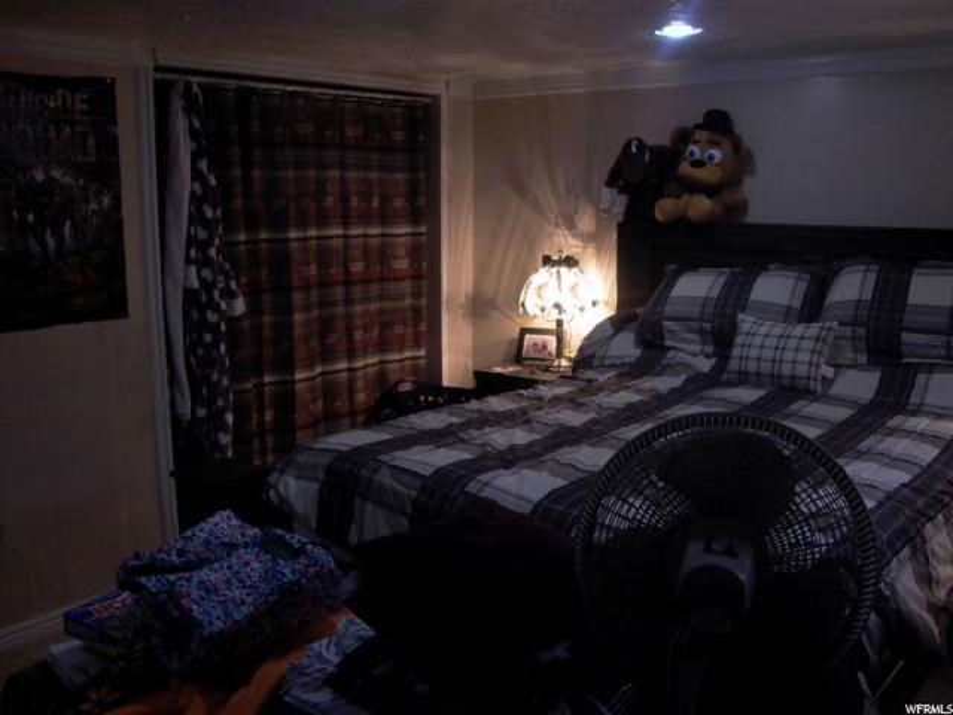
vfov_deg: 42.9
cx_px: 476
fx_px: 909
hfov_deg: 55.4
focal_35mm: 33
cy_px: 358
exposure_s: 1/8
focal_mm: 7.13
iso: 100
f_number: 2.04
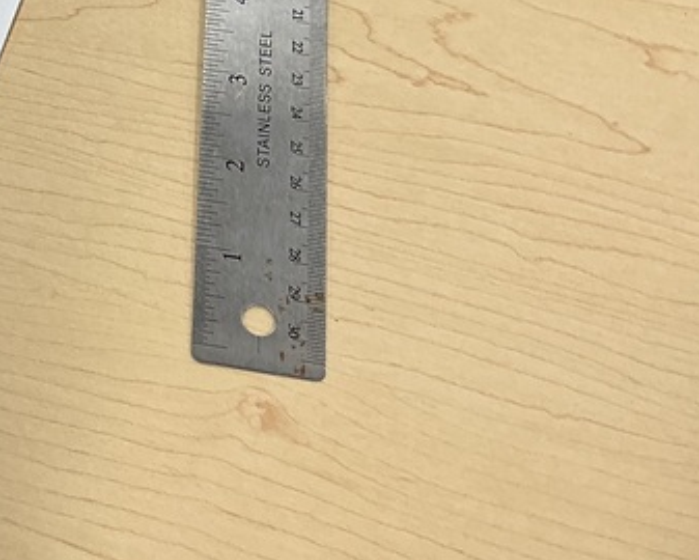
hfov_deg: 20.3
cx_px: -218
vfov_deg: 17.1
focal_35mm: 86
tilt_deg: -56.1
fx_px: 1780
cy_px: -104
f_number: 1.8
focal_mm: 3
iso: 40
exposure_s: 1/60
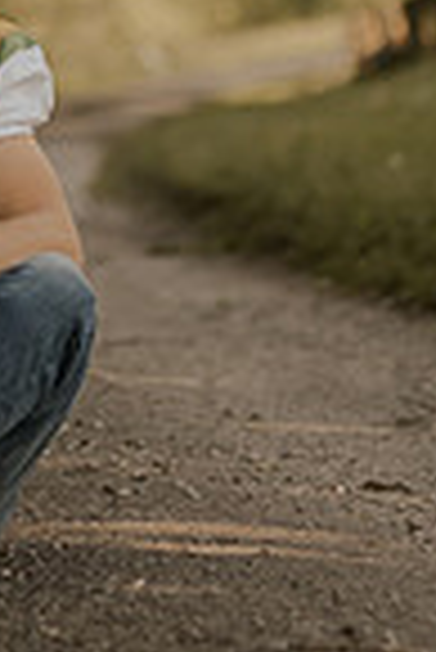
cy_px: -202
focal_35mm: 233
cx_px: -189
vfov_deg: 8.7
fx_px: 4222
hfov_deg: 5.9
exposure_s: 1/500
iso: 100
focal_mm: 50
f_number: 1.8
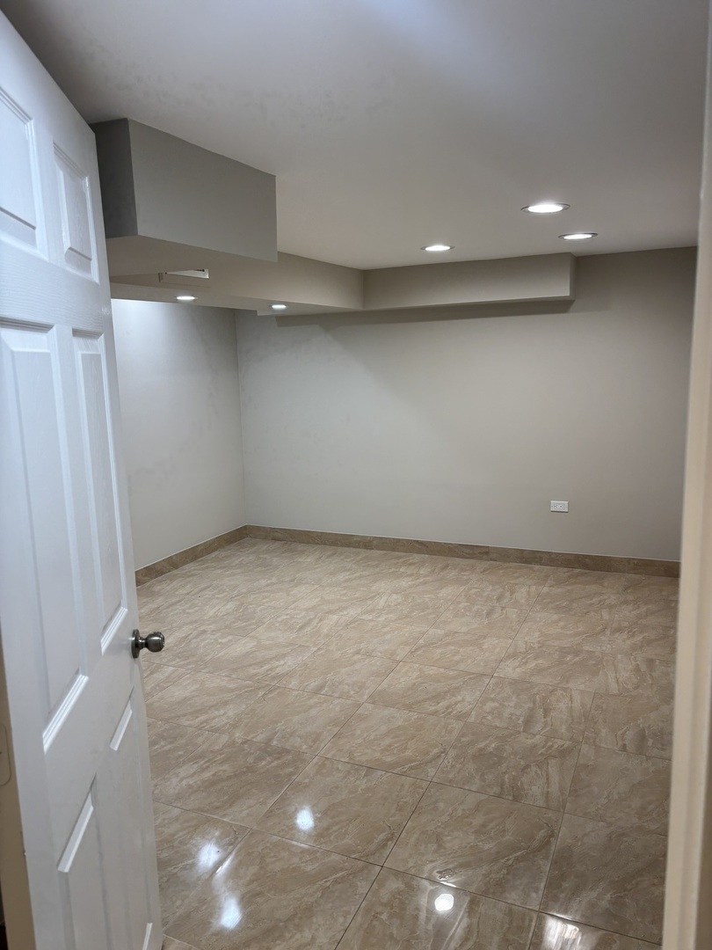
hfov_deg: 53.1
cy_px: 475
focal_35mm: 26
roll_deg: +1.2
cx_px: 356
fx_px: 713
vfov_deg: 67.3
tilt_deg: -8.9
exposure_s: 1/120
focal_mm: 5.96
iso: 64
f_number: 1.6
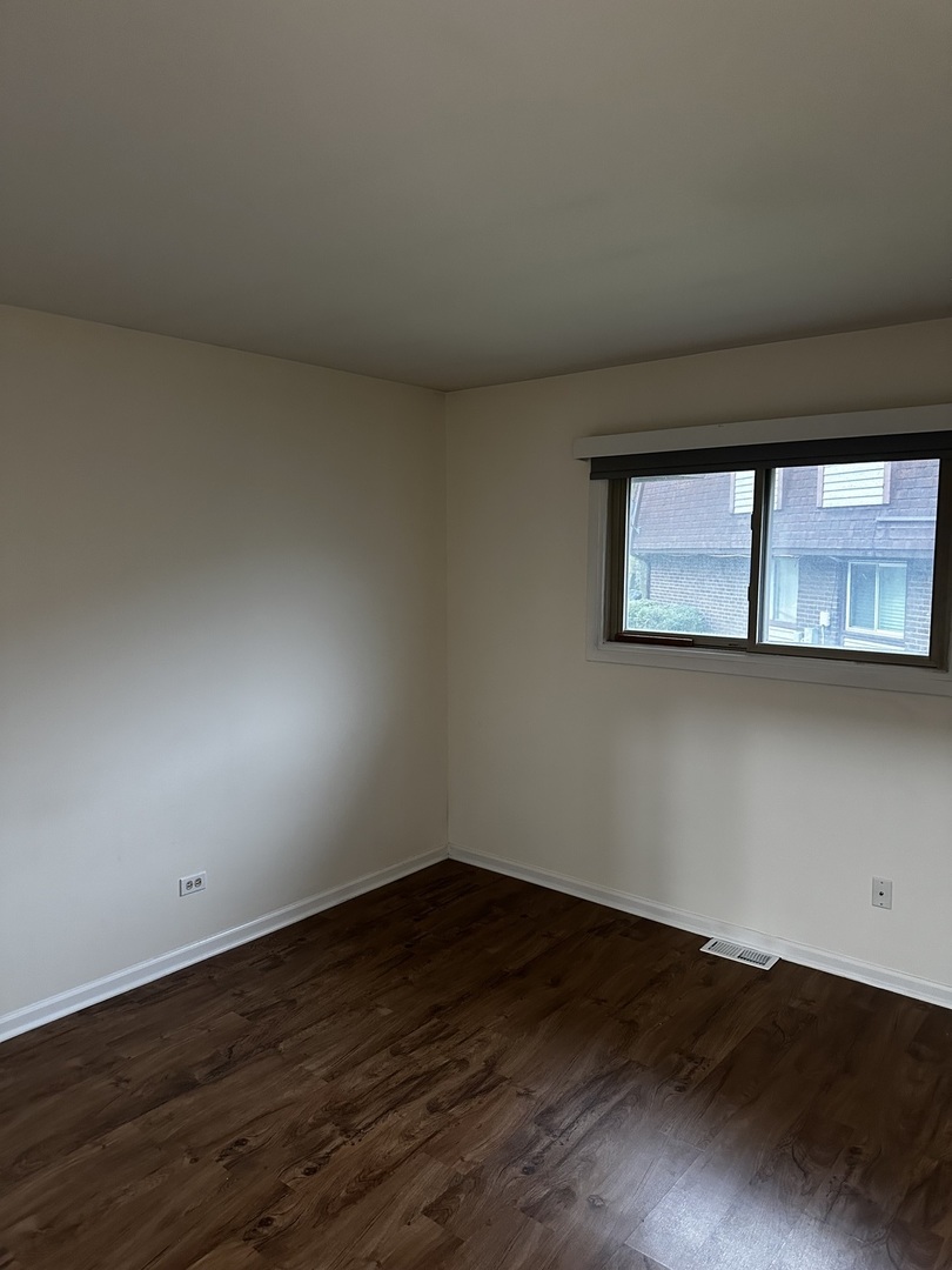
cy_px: 635
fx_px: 880
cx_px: 476
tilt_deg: -5.8
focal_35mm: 24
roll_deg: -0.6
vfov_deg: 71.6
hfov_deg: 56.8
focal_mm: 6.86
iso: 640
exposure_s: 1/40
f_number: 1.78
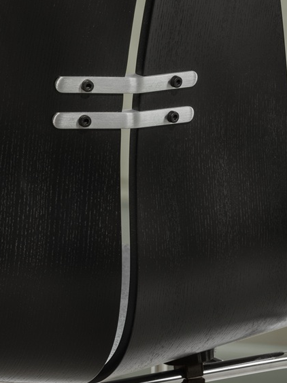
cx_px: 51
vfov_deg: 8.5
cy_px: 33
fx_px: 2566
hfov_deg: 6.4
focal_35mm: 232
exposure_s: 1/13
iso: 400
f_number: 11
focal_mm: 110
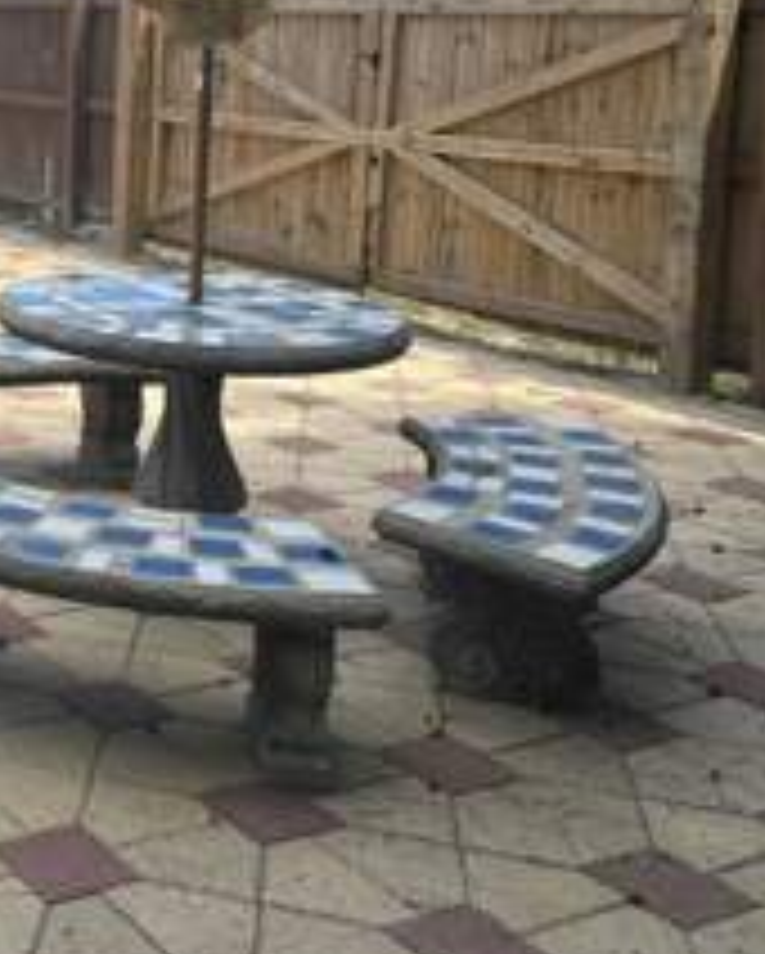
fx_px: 1498
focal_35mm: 53
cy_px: 173
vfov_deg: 34.1
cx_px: -302
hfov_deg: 24.1
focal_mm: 6.76
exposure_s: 1/2252
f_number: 1.78
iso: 80
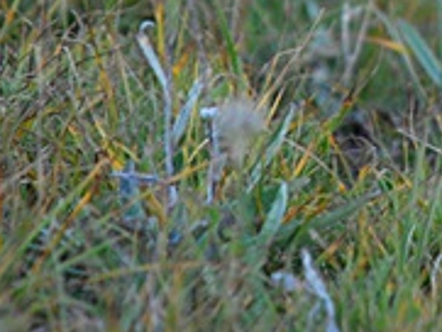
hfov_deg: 2.3
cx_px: 496
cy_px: -195
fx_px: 11028
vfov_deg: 1.7
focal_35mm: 863
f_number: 5.6
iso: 400
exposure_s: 1/125
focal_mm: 135
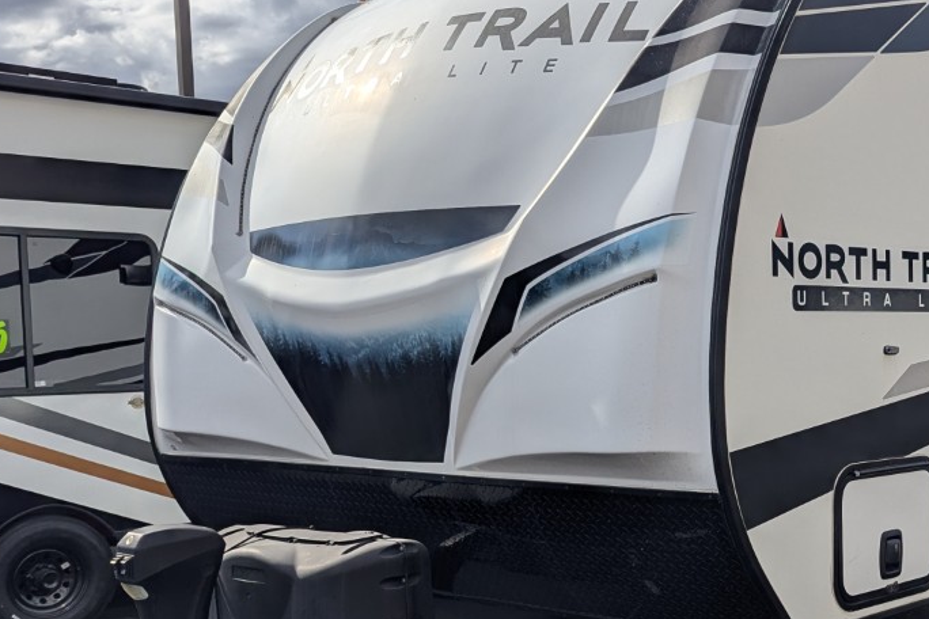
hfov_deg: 36.9
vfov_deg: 26.3
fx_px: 1316
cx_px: 797
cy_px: 425
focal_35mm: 51
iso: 46
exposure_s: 1/4926
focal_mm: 6.81
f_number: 1.85
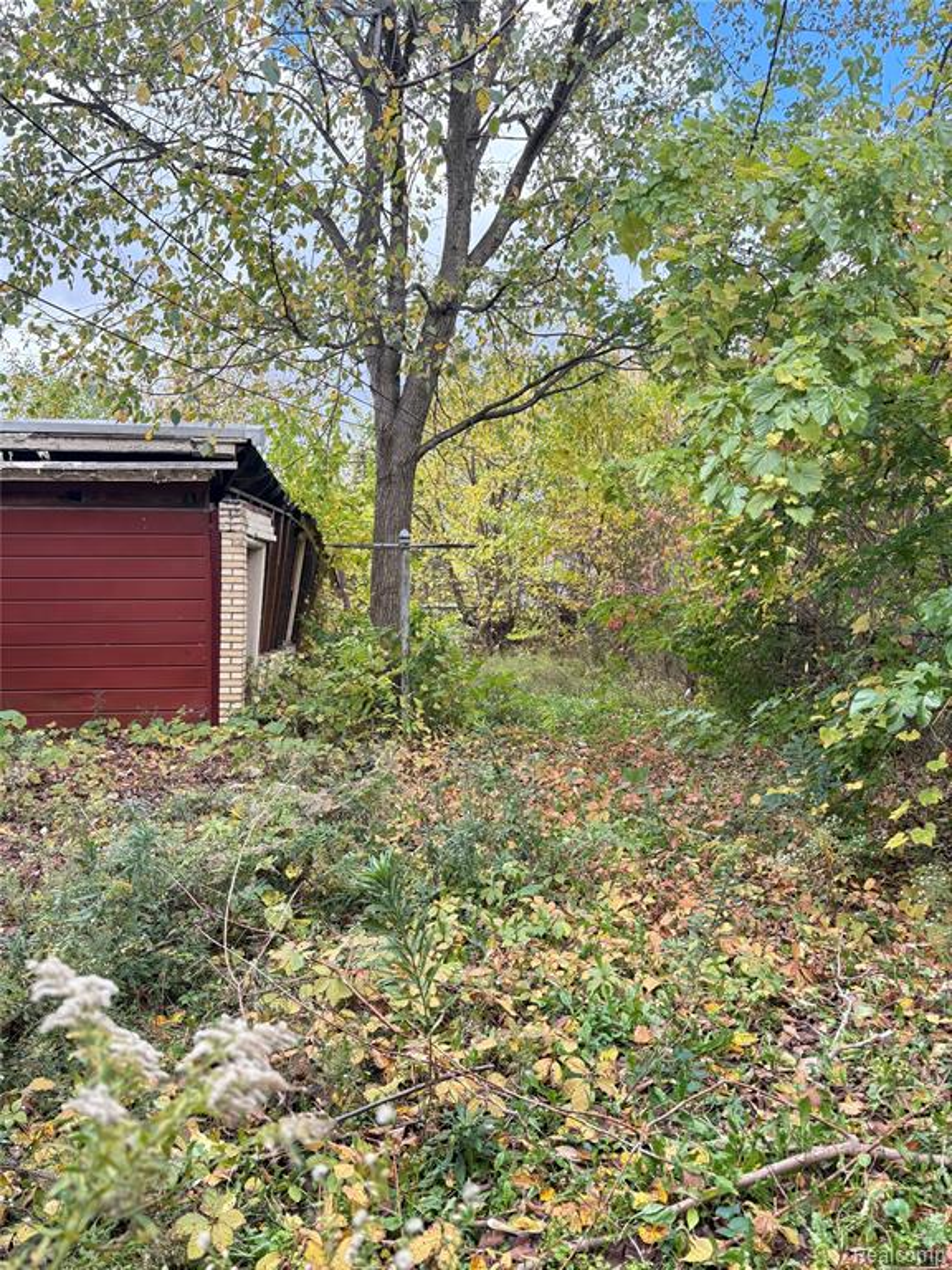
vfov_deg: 67.3
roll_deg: -0.3
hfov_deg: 53.1
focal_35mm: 26
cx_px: 476
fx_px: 953
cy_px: 635
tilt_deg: -2.5
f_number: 1.6
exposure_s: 1/357
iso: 64
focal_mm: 5.96
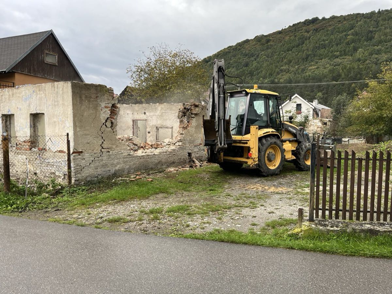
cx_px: 196
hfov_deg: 67.3
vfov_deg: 53.1
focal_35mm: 26
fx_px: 294
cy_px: 147
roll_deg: -1.2
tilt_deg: -2.6
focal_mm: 5.1
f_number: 1.6
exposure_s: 1/156
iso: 40
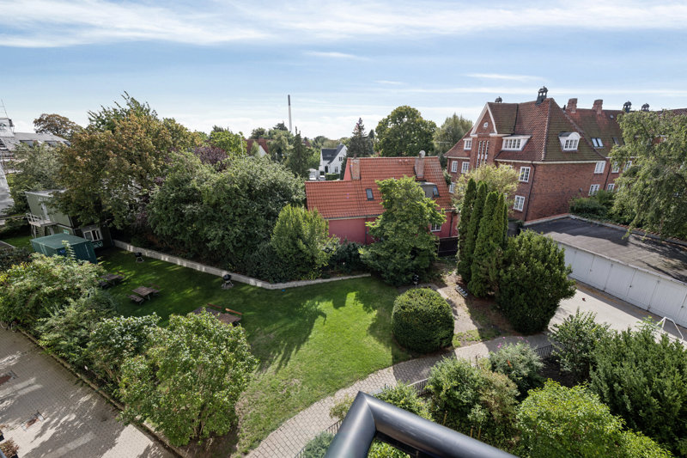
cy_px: 229
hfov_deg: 104.3
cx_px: 344
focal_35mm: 14
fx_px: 267
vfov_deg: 81.2
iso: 160
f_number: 10
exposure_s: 1/160
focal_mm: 14
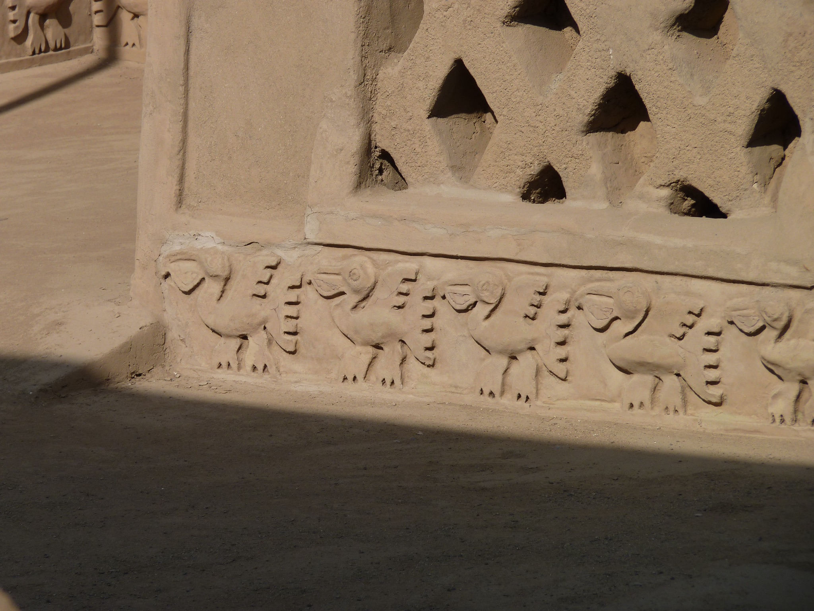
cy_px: 306
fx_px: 6960
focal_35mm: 296
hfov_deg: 6.7
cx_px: 407
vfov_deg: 5.0
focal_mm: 52.7
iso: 80
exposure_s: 1/500
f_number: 5.6
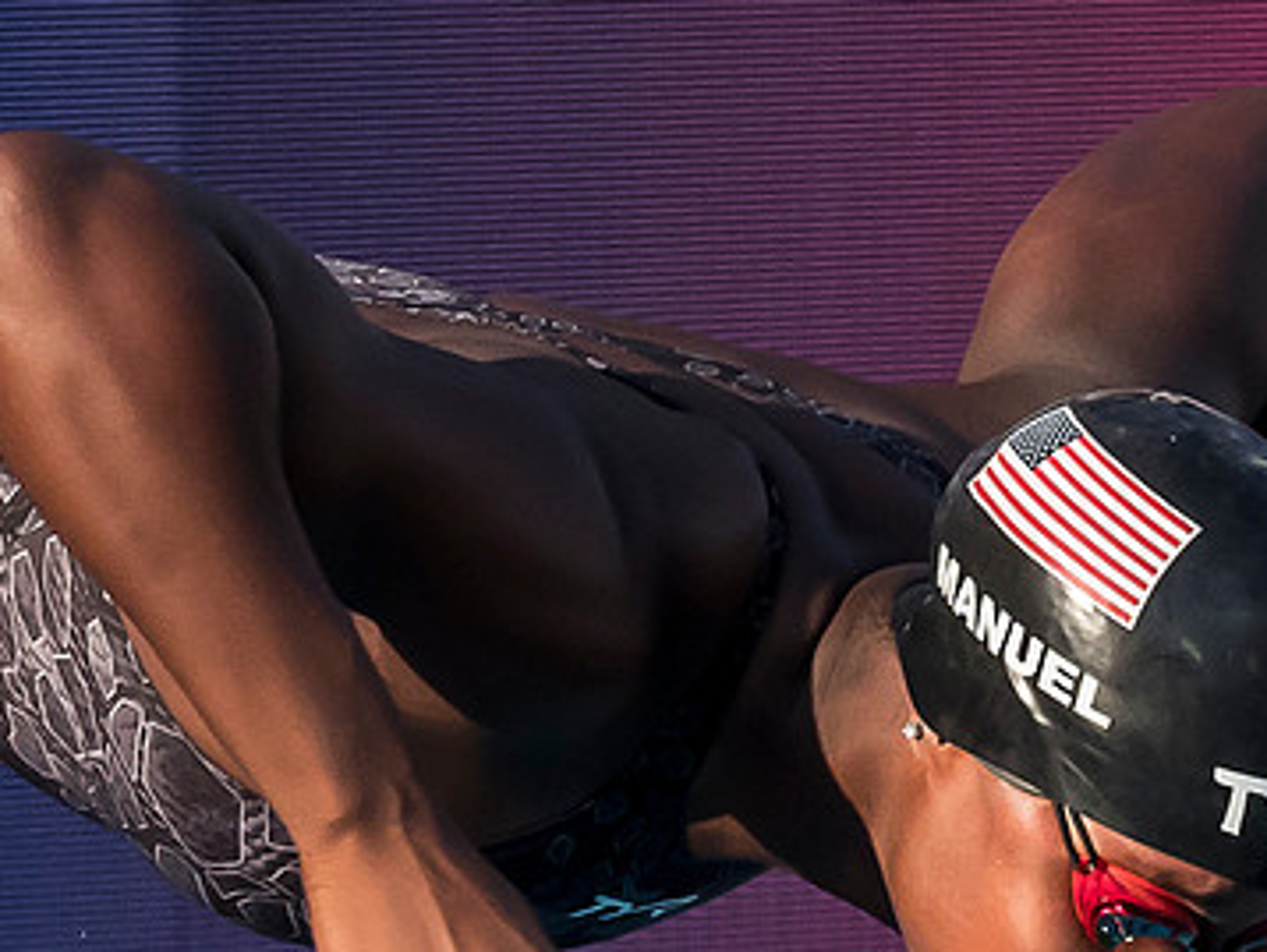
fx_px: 40655
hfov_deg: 1.8
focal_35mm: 1110
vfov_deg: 1.3
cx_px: 927
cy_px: 1323
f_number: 5.6
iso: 640
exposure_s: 1/1600
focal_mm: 110
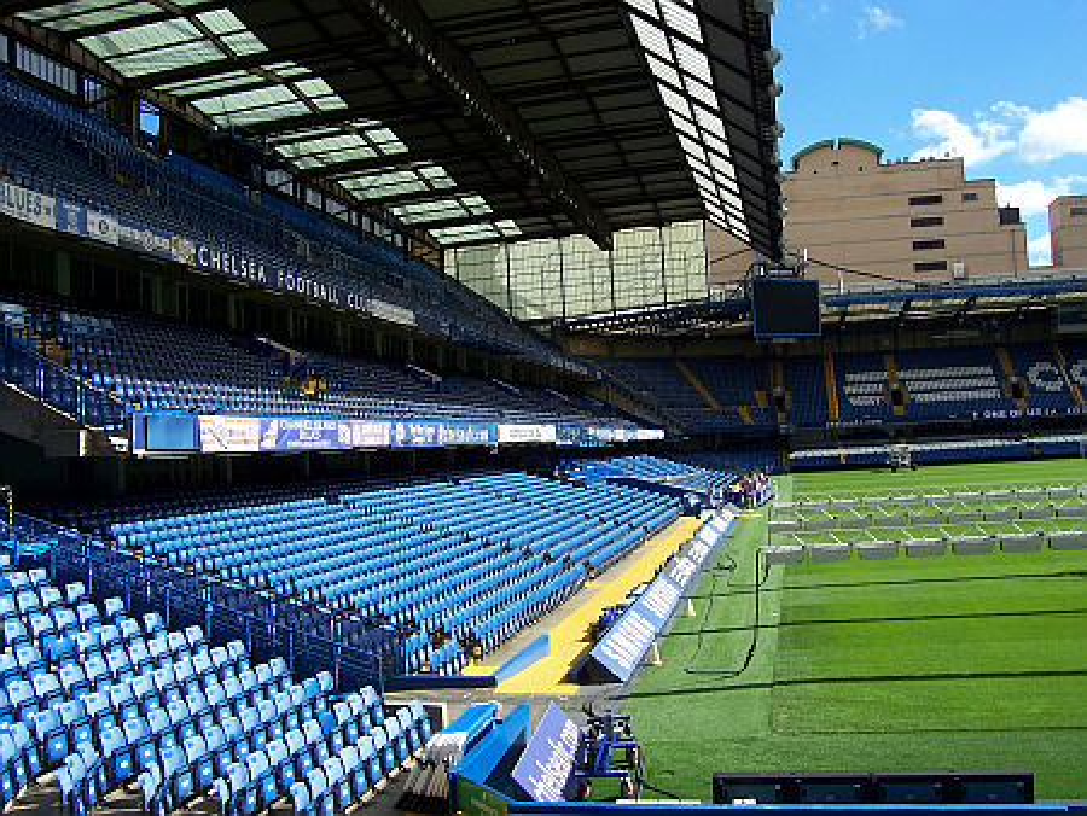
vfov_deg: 41.8
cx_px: 544
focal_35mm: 34
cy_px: 408
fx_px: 1068
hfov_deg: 53.9
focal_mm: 5.6
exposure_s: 1/350
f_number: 5.6
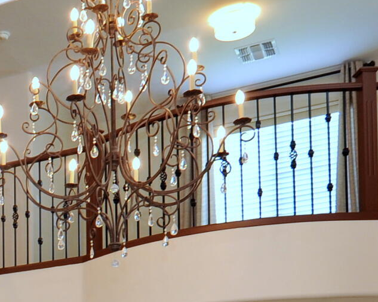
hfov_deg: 20.3
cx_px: -198
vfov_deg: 17.0
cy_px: 474
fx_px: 895
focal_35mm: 80
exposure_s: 1/50
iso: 640
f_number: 6.3
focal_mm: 18
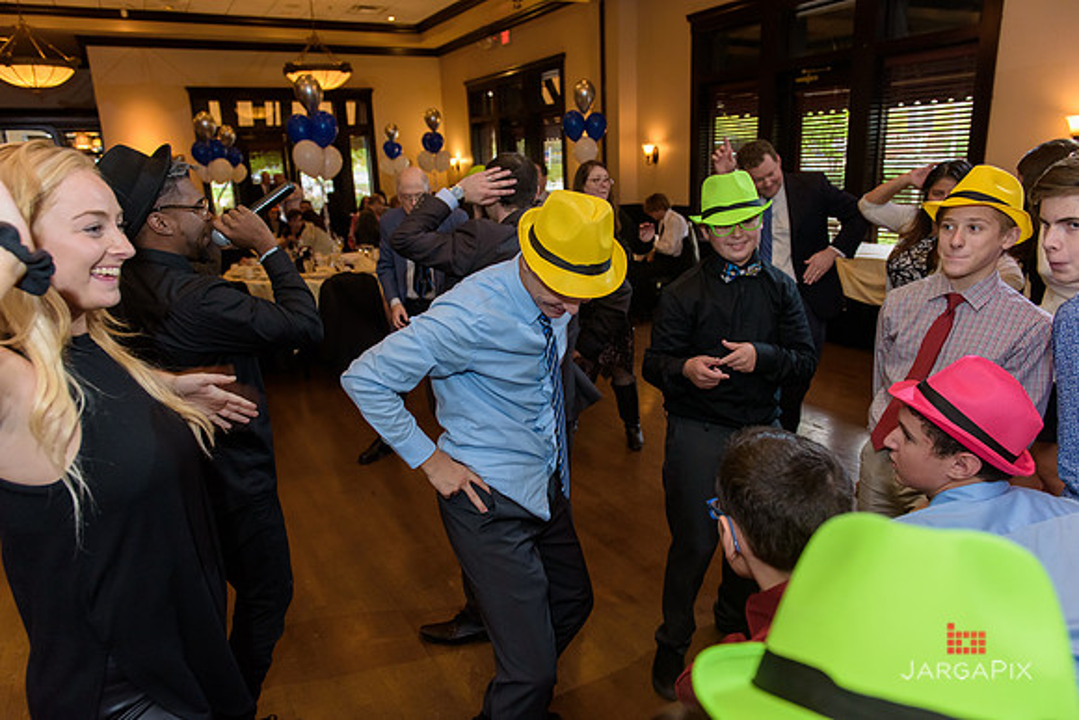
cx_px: 540
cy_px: 360
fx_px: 719
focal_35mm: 24
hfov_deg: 73.7
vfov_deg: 53.2
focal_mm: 24
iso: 1600
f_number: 3.2
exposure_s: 1/125
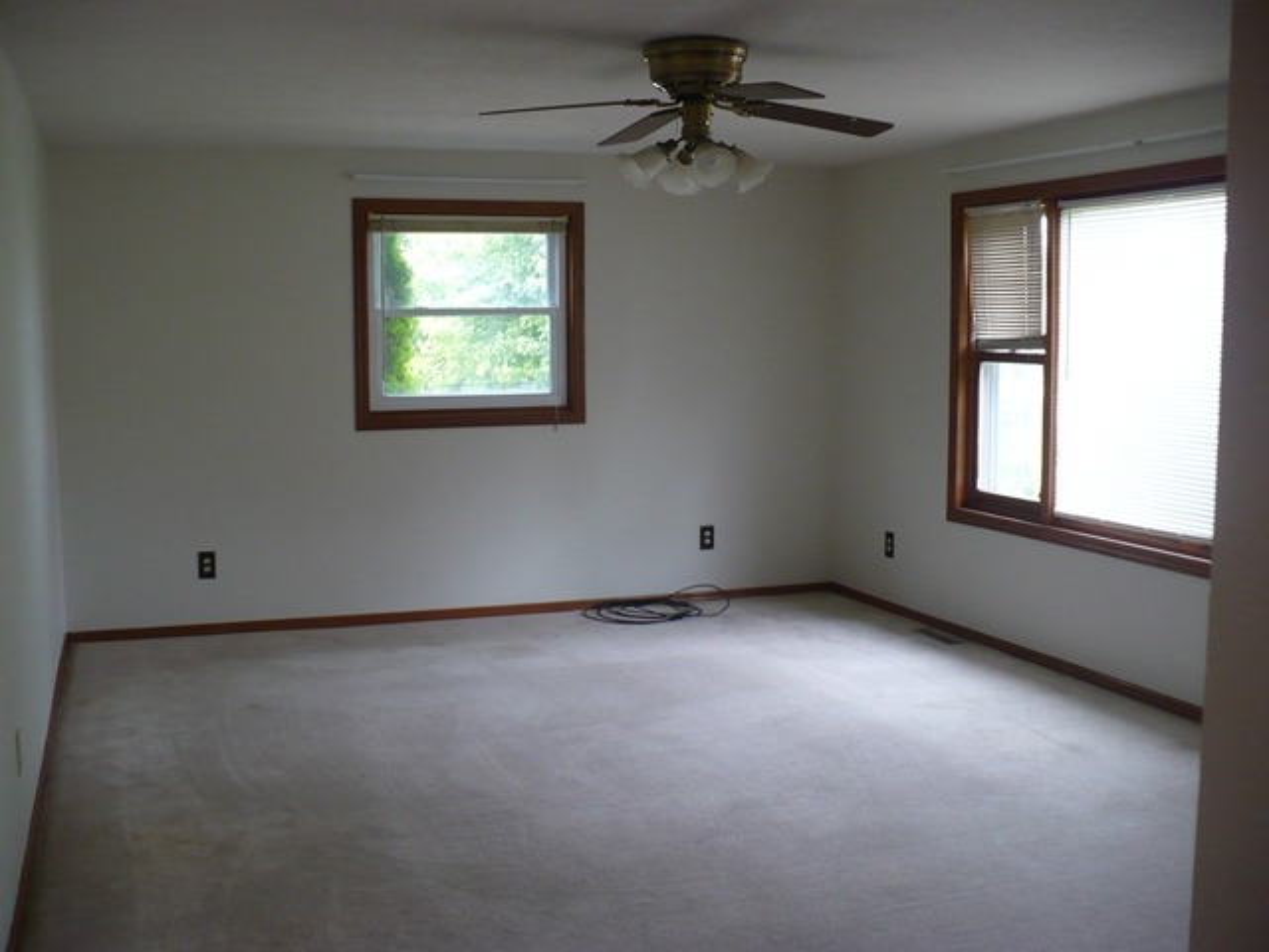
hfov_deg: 50.1
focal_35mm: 37
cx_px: 634
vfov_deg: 38.7
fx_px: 1356
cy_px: 476
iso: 200
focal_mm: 6.1
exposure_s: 1/30
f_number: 2.8
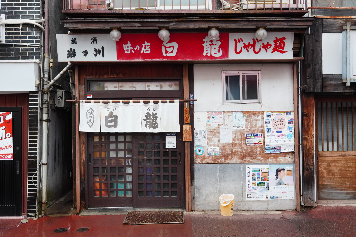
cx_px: 178
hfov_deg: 53.3
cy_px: 118
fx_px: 355
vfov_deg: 37.0
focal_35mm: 36
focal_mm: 23.9
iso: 250
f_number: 8
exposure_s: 1/40
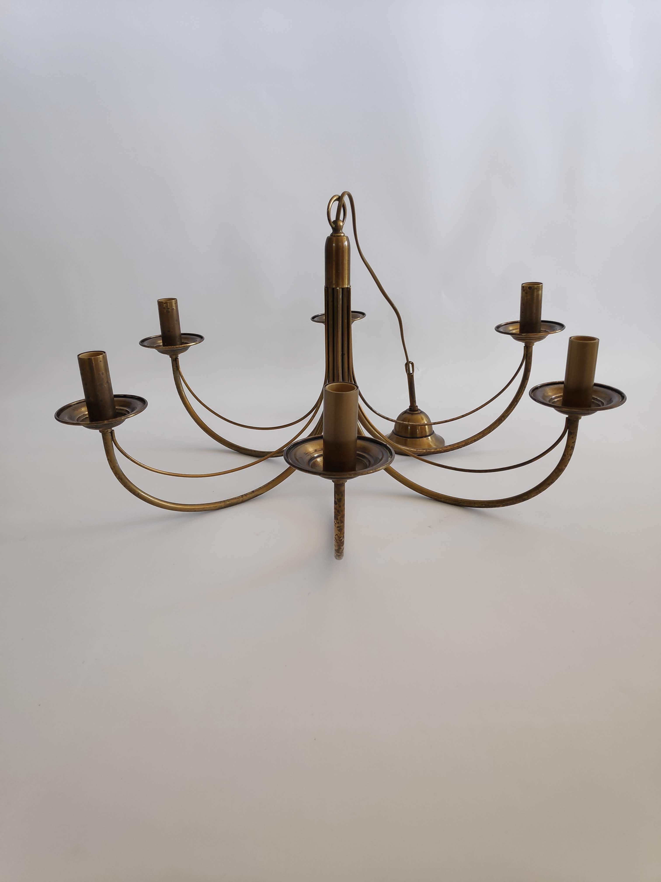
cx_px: 330
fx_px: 509
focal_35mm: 20
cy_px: 441
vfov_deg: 81.7
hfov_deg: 66.0
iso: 324
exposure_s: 1/100
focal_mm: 3.94
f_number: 1.9
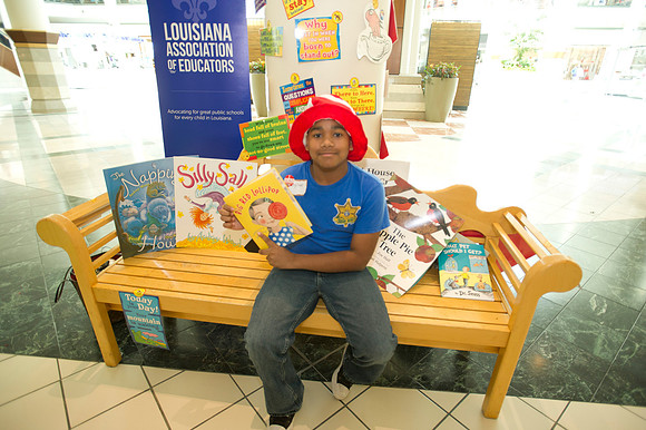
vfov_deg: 61.9
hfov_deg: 84.0
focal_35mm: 20
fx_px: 359
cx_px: 323
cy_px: 215
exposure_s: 1/250
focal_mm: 20
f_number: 2.8
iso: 1250
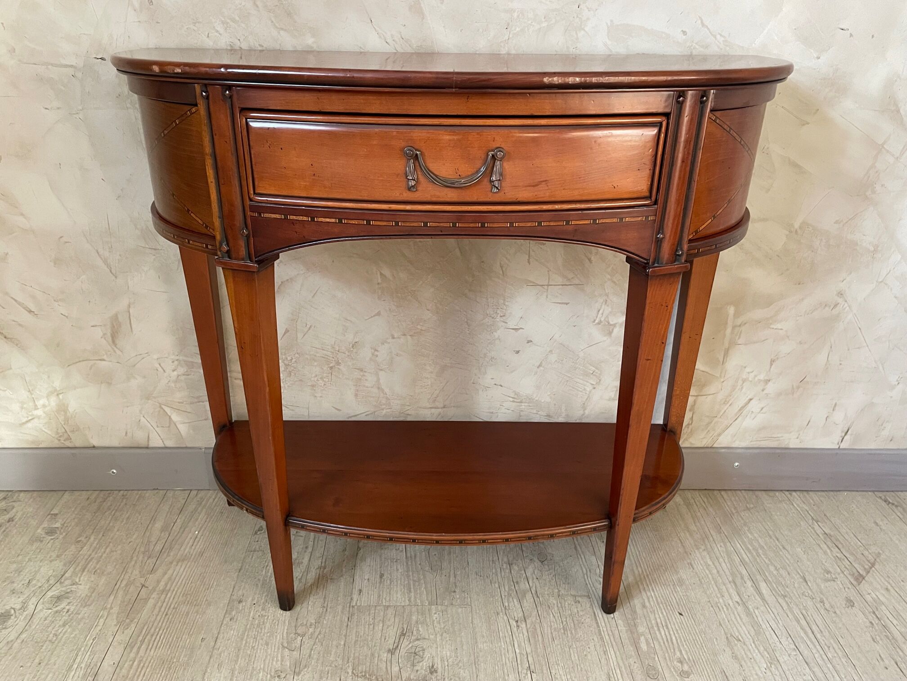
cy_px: 340
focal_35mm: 26
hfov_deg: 67.3
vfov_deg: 53.1
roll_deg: -0.7
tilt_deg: -25.5
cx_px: 454
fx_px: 681
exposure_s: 1/60
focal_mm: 4.2
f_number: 1.6
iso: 400
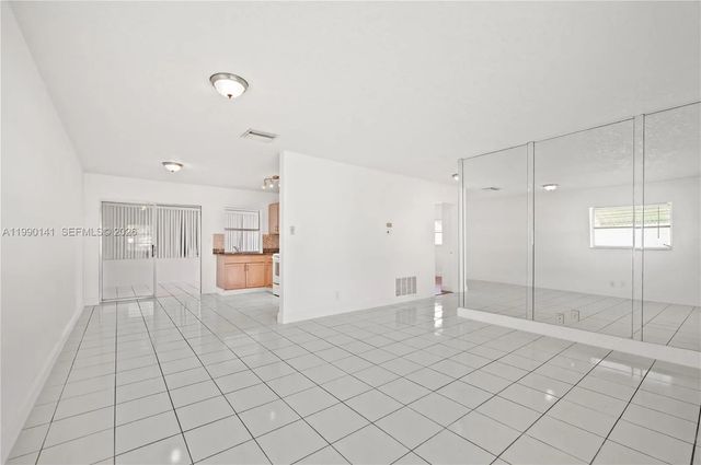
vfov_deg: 77.2
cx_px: 350
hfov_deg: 100.5
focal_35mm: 15
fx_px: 292
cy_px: 232
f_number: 3.5
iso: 200
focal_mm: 15
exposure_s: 1/50
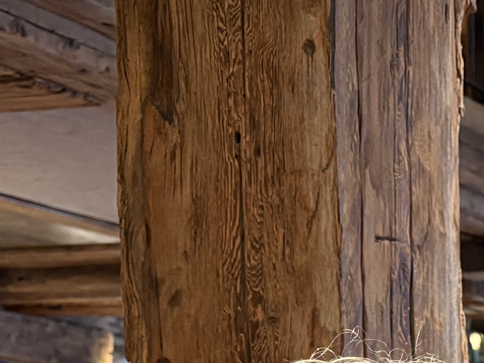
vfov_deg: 11.2
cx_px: 697
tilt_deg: -6.5
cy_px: 752
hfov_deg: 15.4
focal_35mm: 119
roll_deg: +0.5
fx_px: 1664
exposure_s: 1/59
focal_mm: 5.96
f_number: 1.6
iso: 320
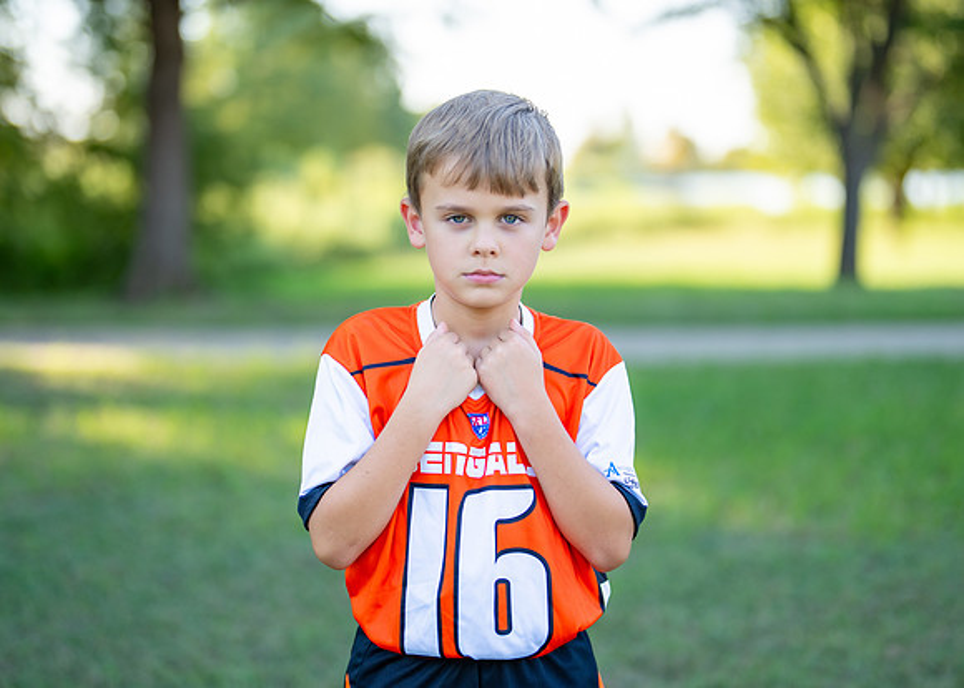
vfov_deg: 22.7
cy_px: 325
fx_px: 1716
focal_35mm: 63
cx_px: 488
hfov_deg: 31.4
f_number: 1.2
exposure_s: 1/1250
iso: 100
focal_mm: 50
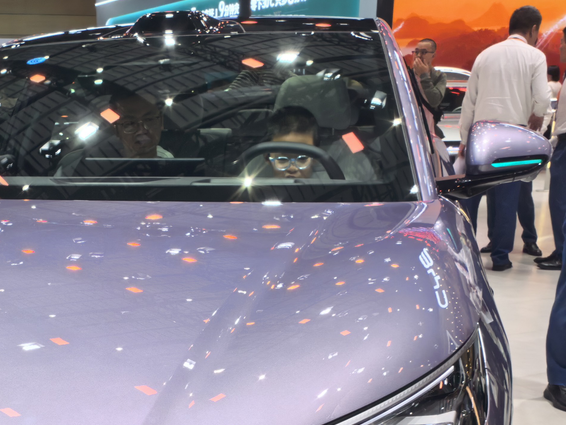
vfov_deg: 26.4
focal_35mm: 52
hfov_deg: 35.6
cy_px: 434
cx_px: 109
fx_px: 850
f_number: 4
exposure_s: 1/100
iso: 80
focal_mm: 5.75
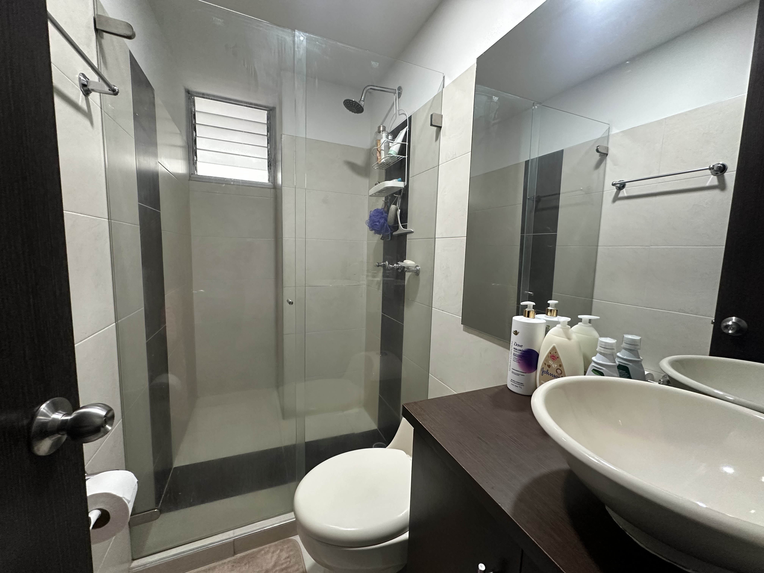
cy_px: 286
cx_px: 382
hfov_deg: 102.1
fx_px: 309
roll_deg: -2.8
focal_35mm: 14
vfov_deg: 85.7
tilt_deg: -6.3
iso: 320
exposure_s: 1/60
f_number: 2.2
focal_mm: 2.22
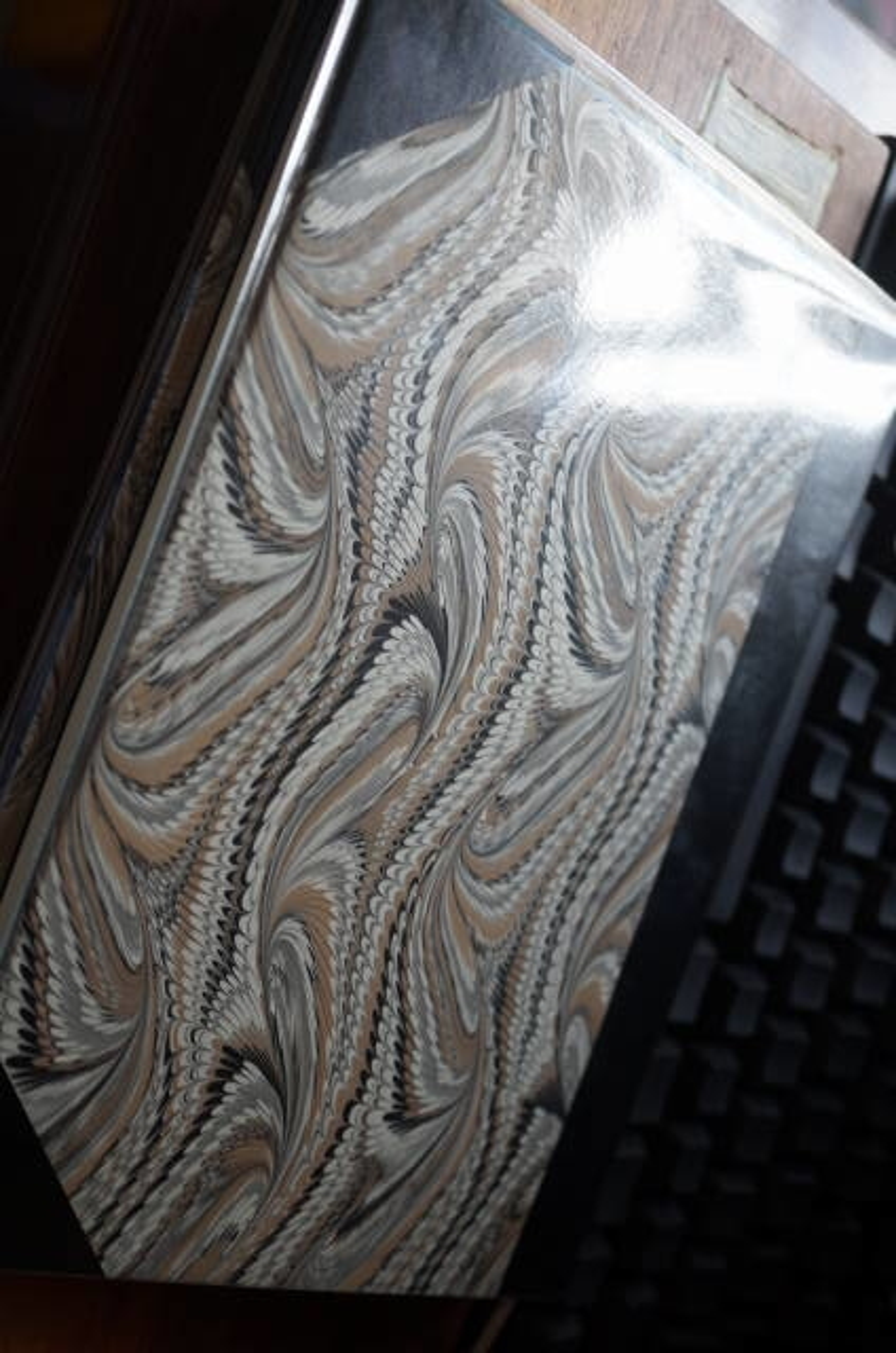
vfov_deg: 43.7
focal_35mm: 45
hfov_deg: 29.7
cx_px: 448
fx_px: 1687
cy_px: 676
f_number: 4
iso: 400
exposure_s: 1/60
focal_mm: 30
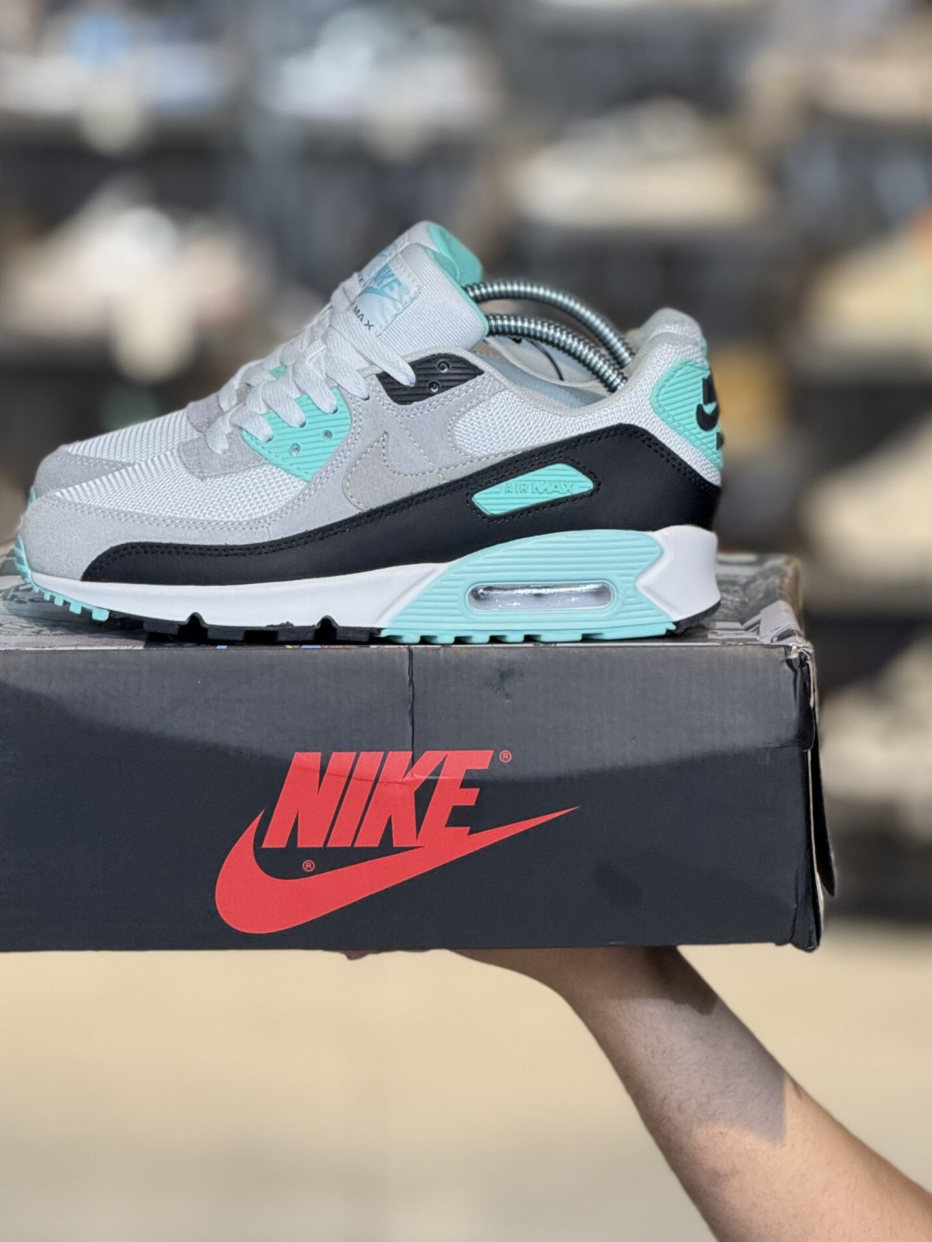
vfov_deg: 12.2
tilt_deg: -6.7
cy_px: 525
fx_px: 5816
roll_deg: -0.8
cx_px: 429
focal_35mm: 162
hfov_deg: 9.2
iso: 200
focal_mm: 15.66
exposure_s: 1/100
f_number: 2.8
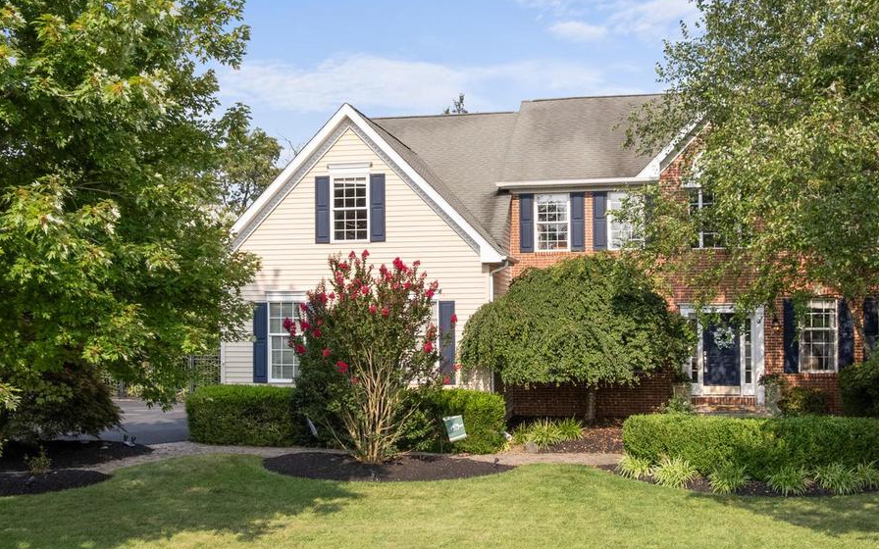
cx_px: 474
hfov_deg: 54.0
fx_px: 862
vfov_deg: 35.3
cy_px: 292
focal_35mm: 36
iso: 100
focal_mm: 8.38
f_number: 2.8
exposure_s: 1/240
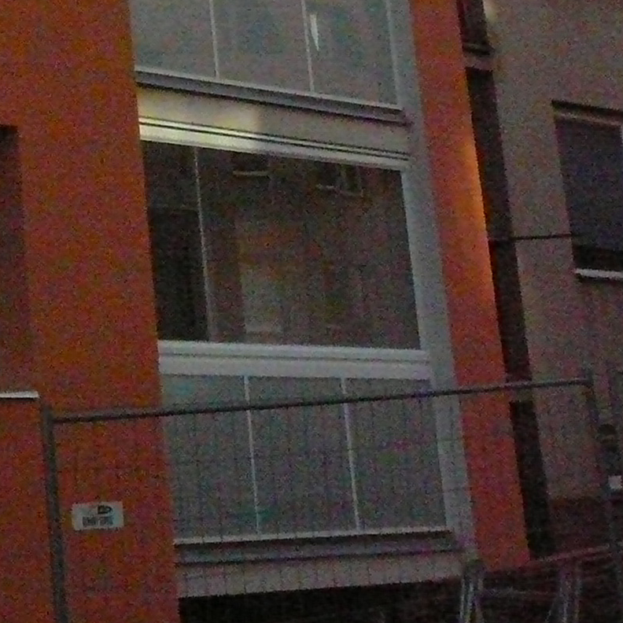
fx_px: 2036
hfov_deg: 16.2
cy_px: -127
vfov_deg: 16.7
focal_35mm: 100
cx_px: -243
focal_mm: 5.2
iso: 800
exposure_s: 1/1600
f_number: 5
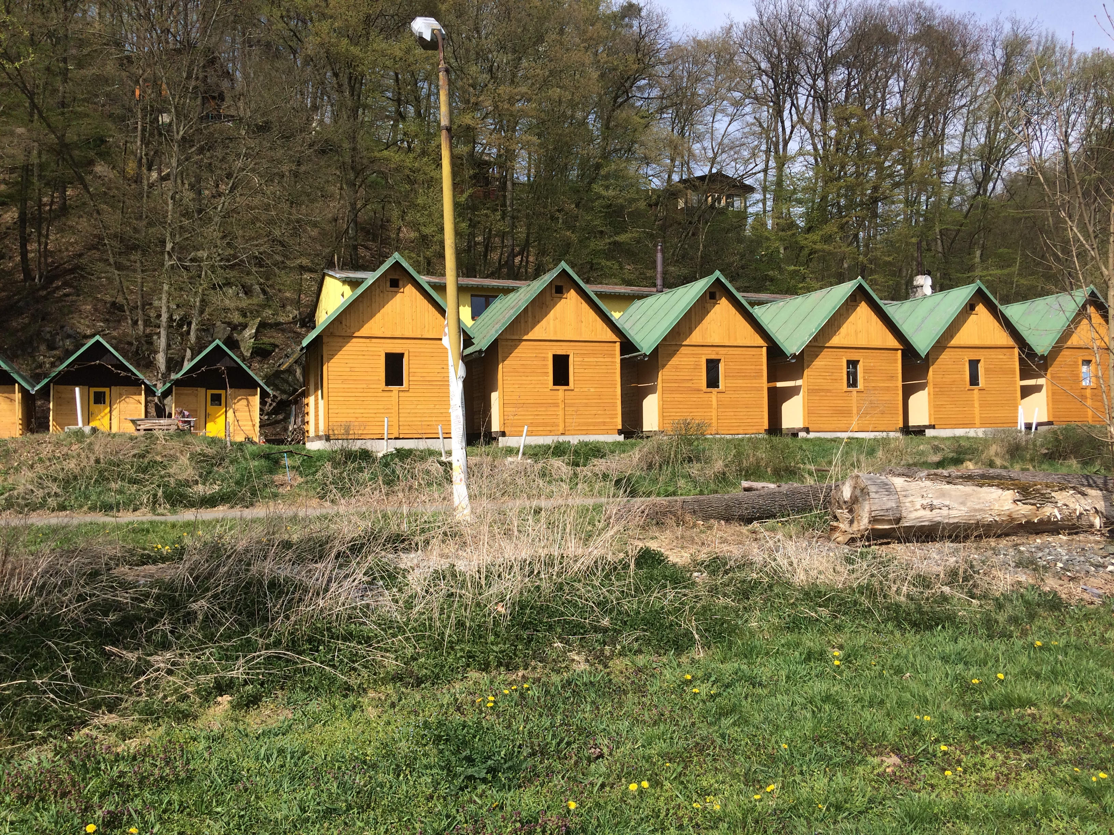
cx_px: 557
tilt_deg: +2.0
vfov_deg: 48.2
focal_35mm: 29
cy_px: 418
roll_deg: +2.4
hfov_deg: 61.7
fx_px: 933
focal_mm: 4.15
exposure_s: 1/2053
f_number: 2.2
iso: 32
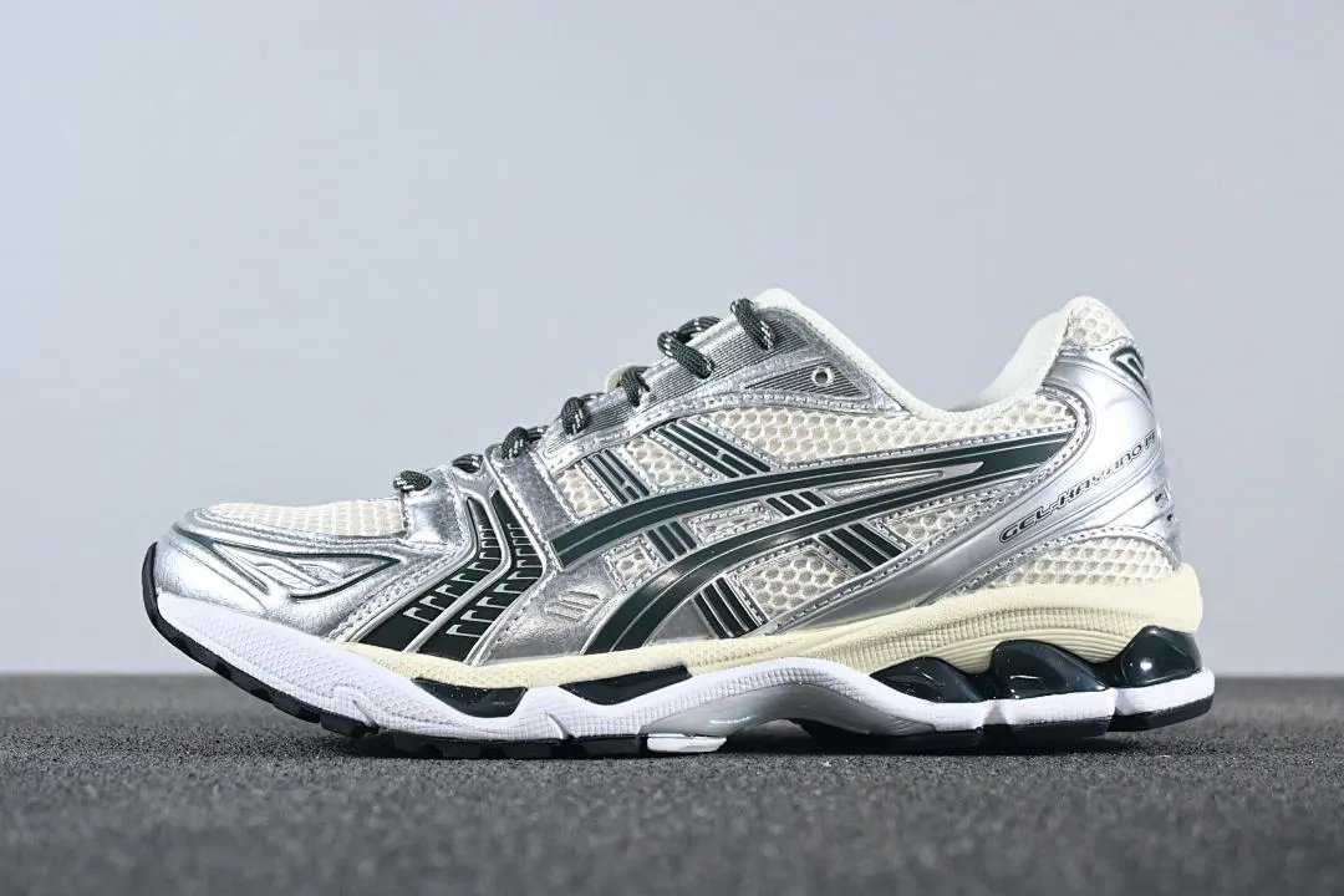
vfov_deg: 21.1
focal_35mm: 64
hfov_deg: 31.2
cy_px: 448
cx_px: 672
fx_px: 2408
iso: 1100
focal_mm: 43
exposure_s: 1/125
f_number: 6
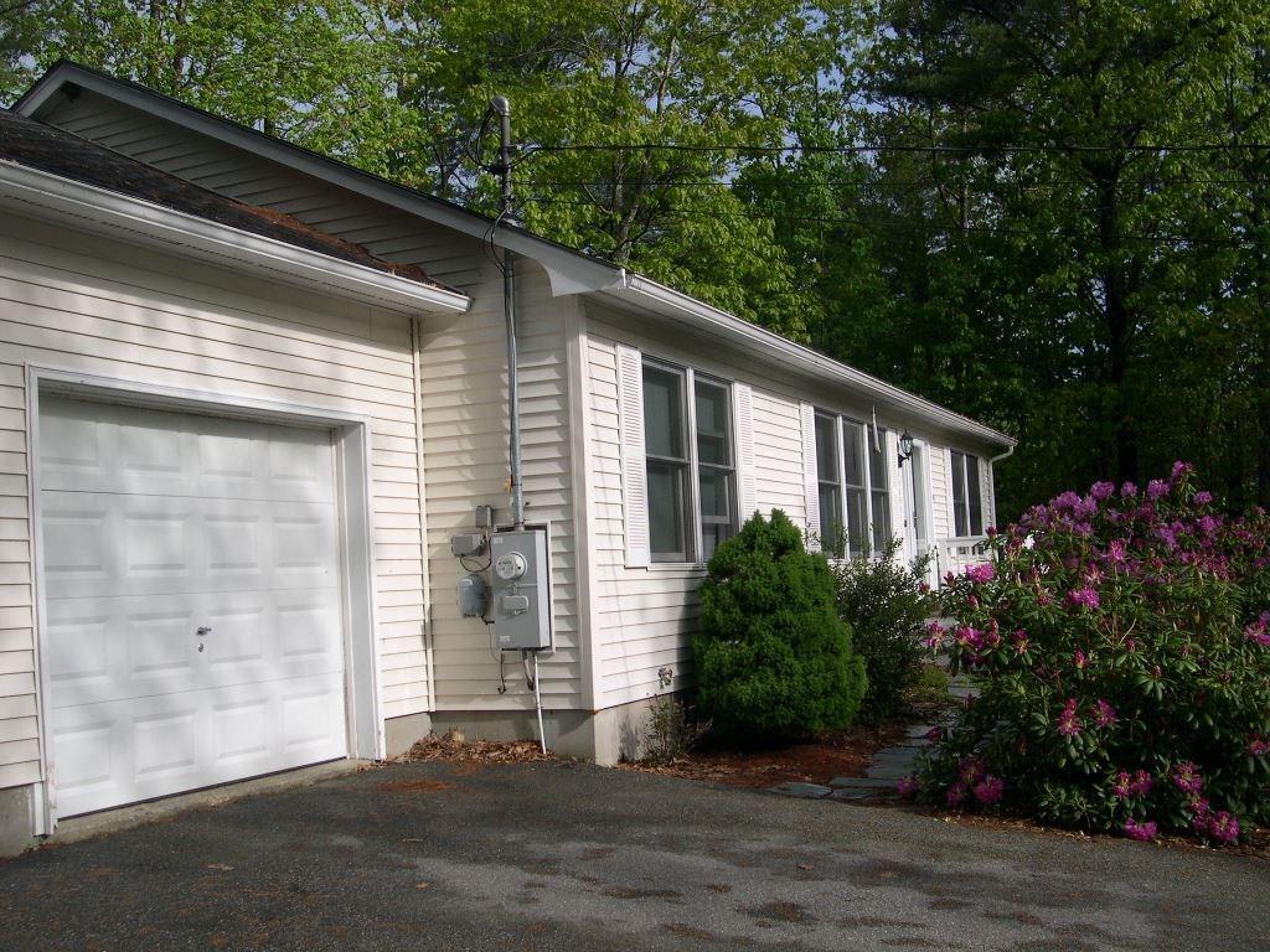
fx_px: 1394
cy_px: 476
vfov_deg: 37.7
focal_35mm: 38
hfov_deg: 49.0
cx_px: 635
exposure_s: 1/212
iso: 100
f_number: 7.6
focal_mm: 8
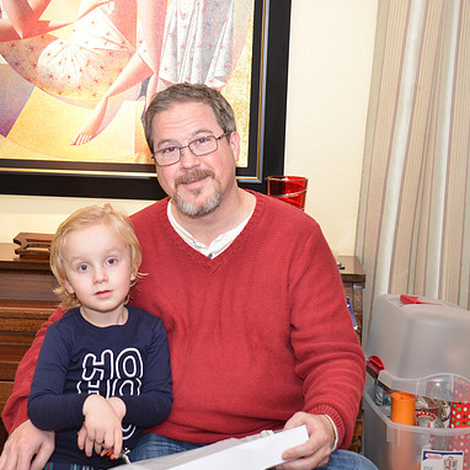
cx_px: 178
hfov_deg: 25.4
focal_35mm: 68
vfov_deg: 25.5
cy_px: 235
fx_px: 1039
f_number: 4.5
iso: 800
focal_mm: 35
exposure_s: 1/60
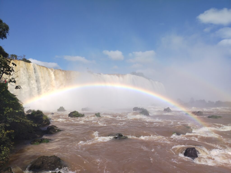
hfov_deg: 71.6
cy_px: 86
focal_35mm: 24
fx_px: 160
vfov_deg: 56.8
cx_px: 116
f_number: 1.75
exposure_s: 1/915
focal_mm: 5.25
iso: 100
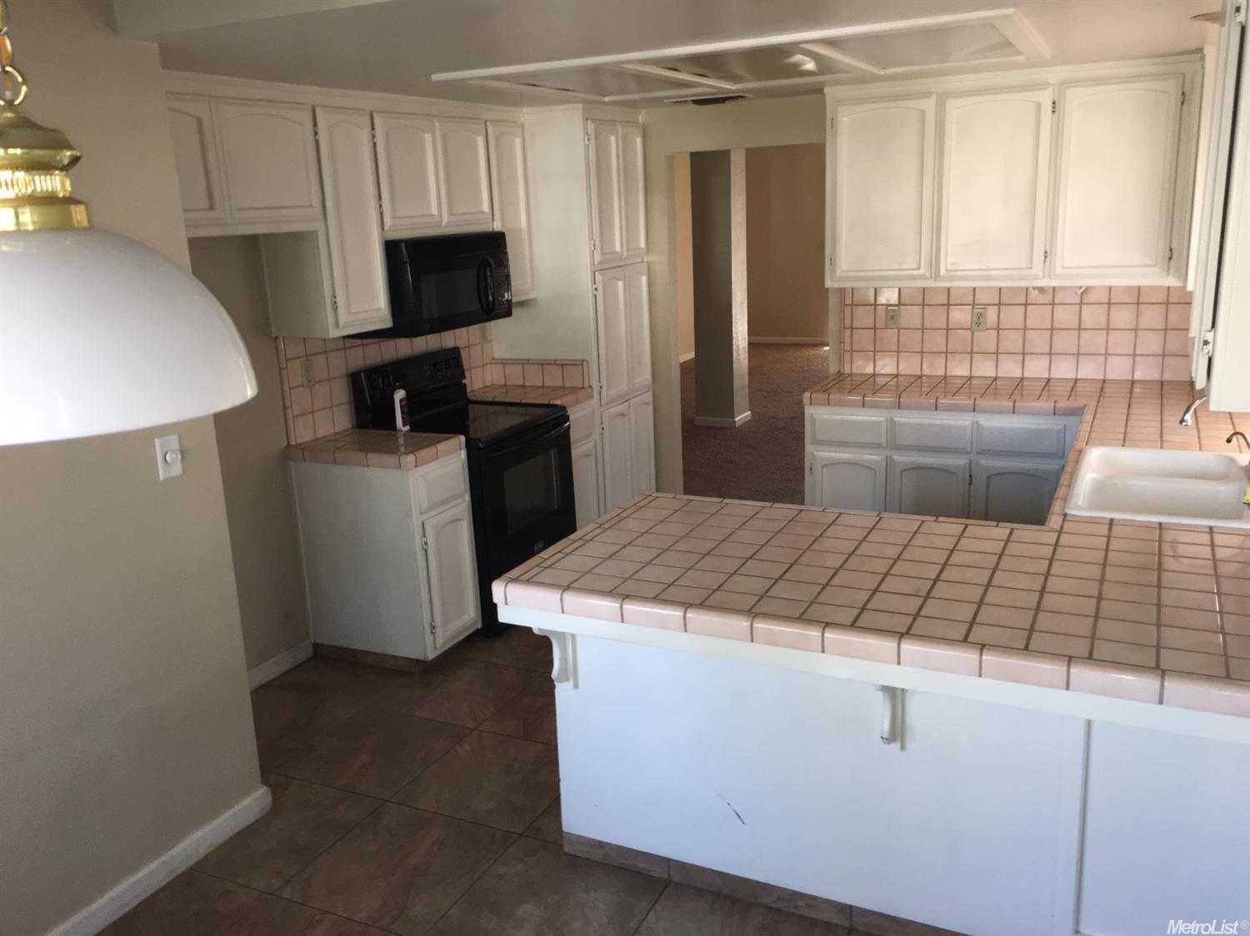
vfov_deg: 48.2
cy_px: 468
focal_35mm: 29
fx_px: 1047
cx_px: 625
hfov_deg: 61.7
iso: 50
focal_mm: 4.15
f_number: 2.2
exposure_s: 1/30
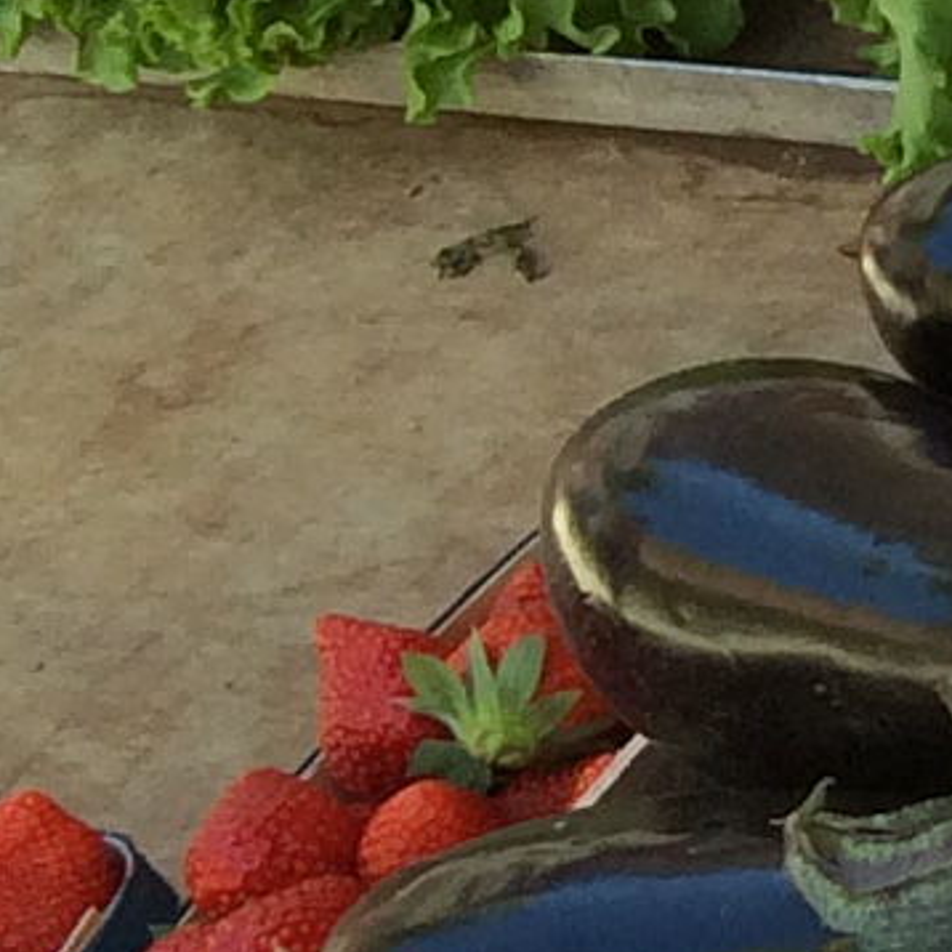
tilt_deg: -25.6
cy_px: 181
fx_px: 7281
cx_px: 4167
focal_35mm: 234
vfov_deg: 7.5
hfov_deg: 6.0
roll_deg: +5.2
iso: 32
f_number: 2.2
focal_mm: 4.15
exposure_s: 1/155
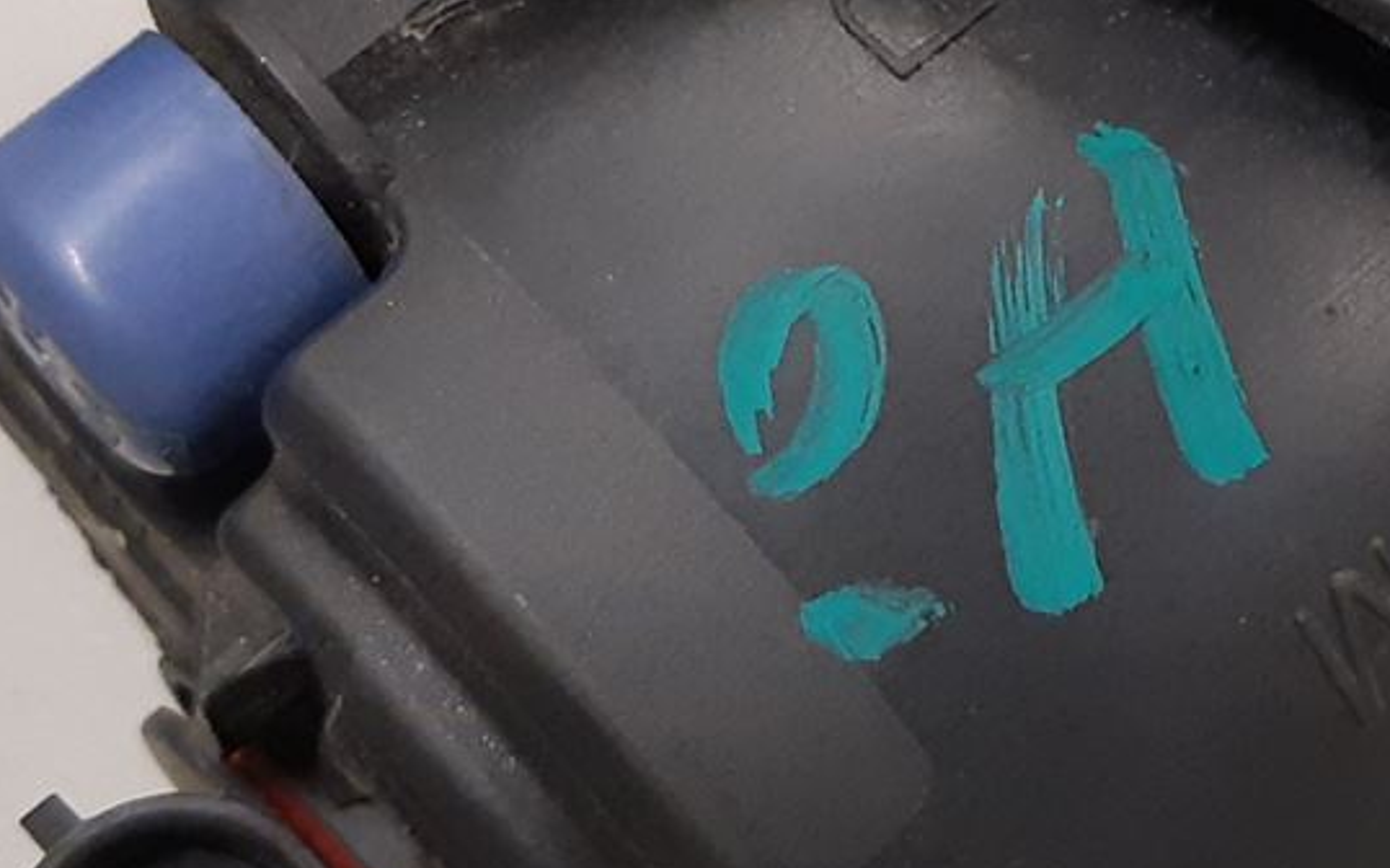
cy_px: 116
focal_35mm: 105
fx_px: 3977
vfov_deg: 12.4
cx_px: 1232
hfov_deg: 19.5
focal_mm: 3.93
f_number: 1.7
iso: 250
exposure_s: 1/50
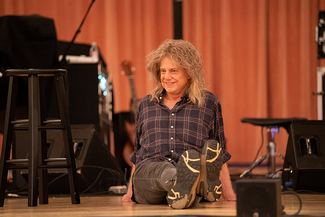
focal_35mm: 200
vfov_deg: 6.9
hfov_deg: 10.3
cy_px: 108
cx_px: 162
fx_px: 1806
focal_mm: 200
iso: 12800
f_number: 2.8
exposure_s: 1/80
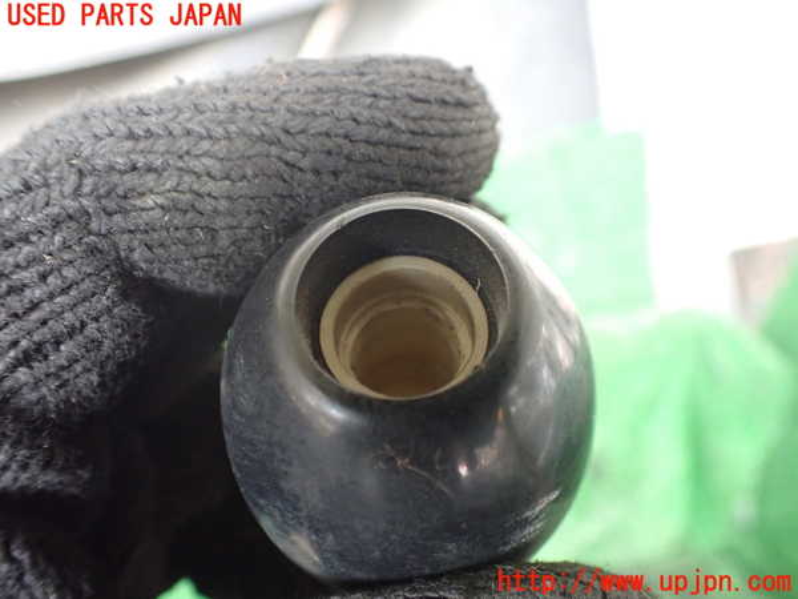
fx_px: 692
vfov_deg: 46.8
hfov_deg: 60.0
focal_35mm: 30
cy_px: 300
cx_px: 399
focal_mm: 5.4
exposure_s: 1/125
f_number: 2.3
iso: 800
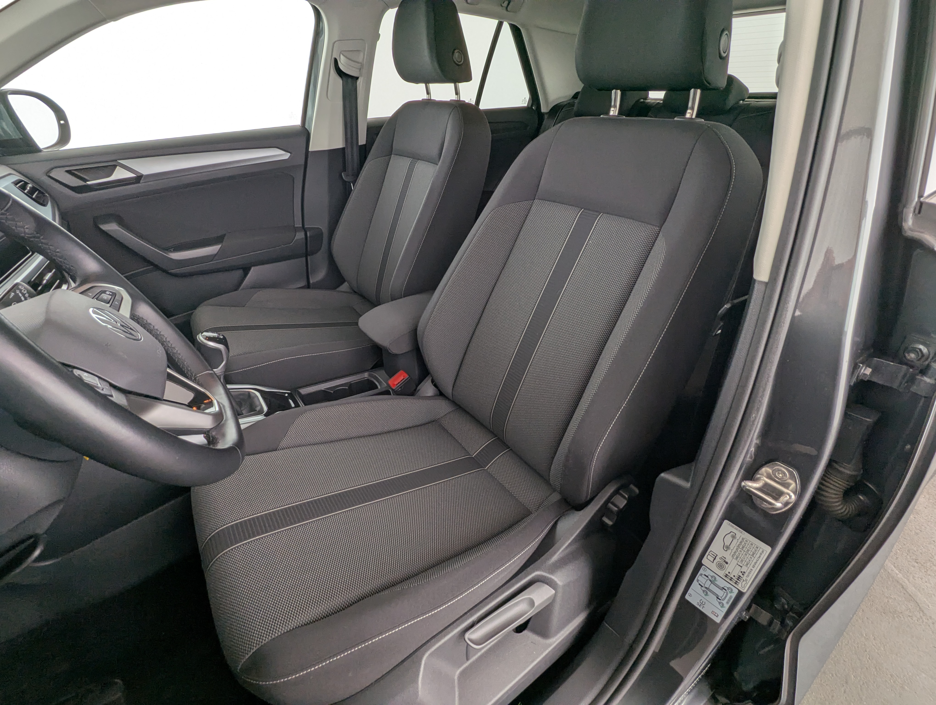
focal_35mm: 16
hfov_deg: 94.4
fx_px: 433
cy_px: 352
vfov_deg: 78.2
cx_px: 468
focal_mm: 2.35
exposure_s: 1/39.5
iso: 54
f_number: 2.2
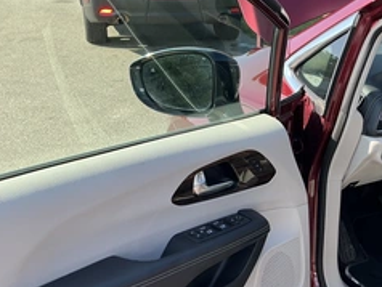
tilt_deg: -25.4
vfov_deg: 30.6
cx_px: 311
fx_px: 519
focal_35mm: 47
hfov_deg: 38.7
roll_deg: -2.5
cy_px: 202
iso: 25
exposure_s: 1/346
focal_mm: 3
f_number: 1.8
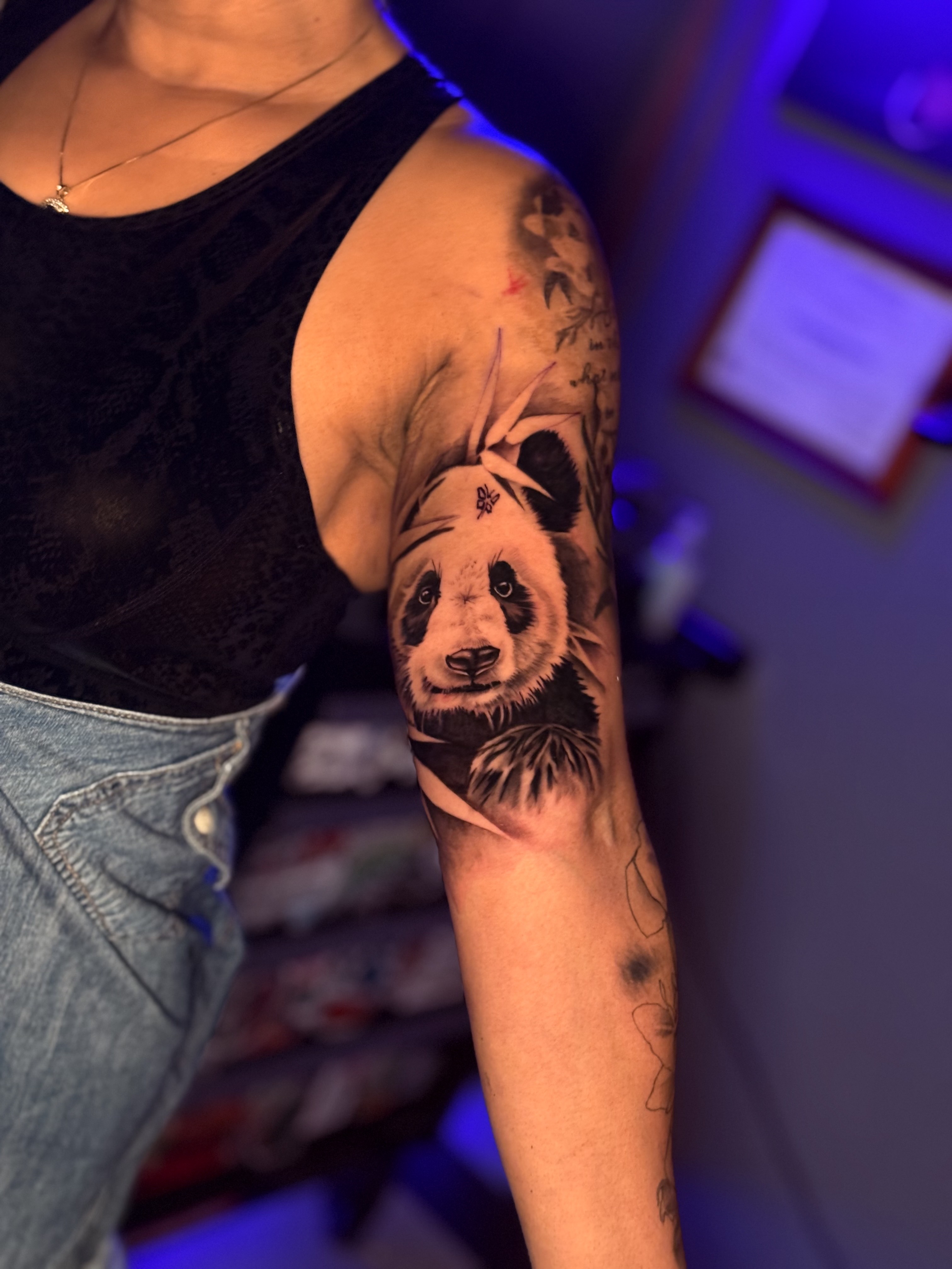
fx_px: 1760
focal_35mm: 48
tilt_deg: -16.1
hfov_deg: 30.3
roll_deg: -27.5
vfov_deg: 39.7
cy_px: 634
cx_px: 476
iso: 800
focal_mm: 6.76
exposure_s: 1/28
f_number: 1.78
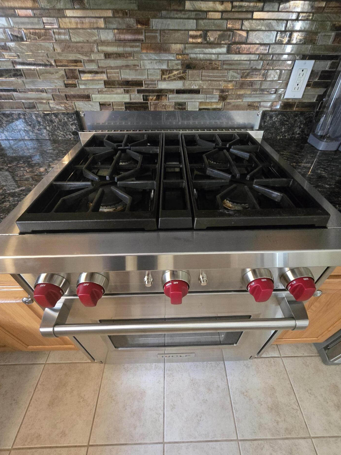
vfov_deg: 101.9
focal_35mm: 14
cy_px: 242
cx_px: 174
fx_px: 184
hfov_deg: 85.7
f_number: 2.2
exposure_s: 1/60
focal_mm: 2.2
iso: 1250
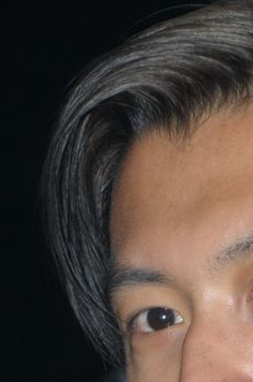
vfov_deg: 2.0
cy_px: 472
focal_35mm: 1011
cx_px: 260
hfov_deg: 1.4
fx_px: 10699
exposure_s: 1/250
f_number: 6.3
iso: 250
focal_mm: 200
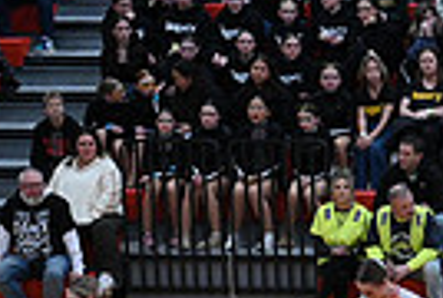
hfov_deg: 6.6
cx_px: 932
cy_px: 455
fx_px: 3725
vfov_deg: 4.5
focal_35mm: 302
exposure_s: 1/400
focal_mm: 70
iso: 4000
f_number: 4
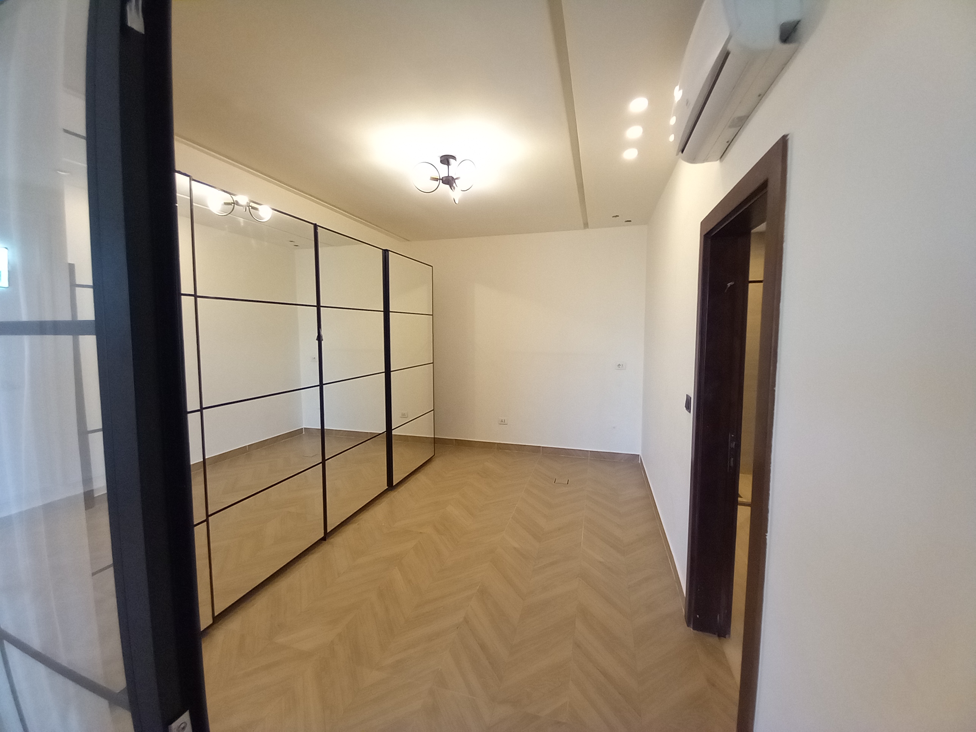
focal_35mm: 13
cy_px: 366
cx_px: 488
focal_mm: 1.13
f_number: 2.2
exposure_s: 1/50
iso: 160
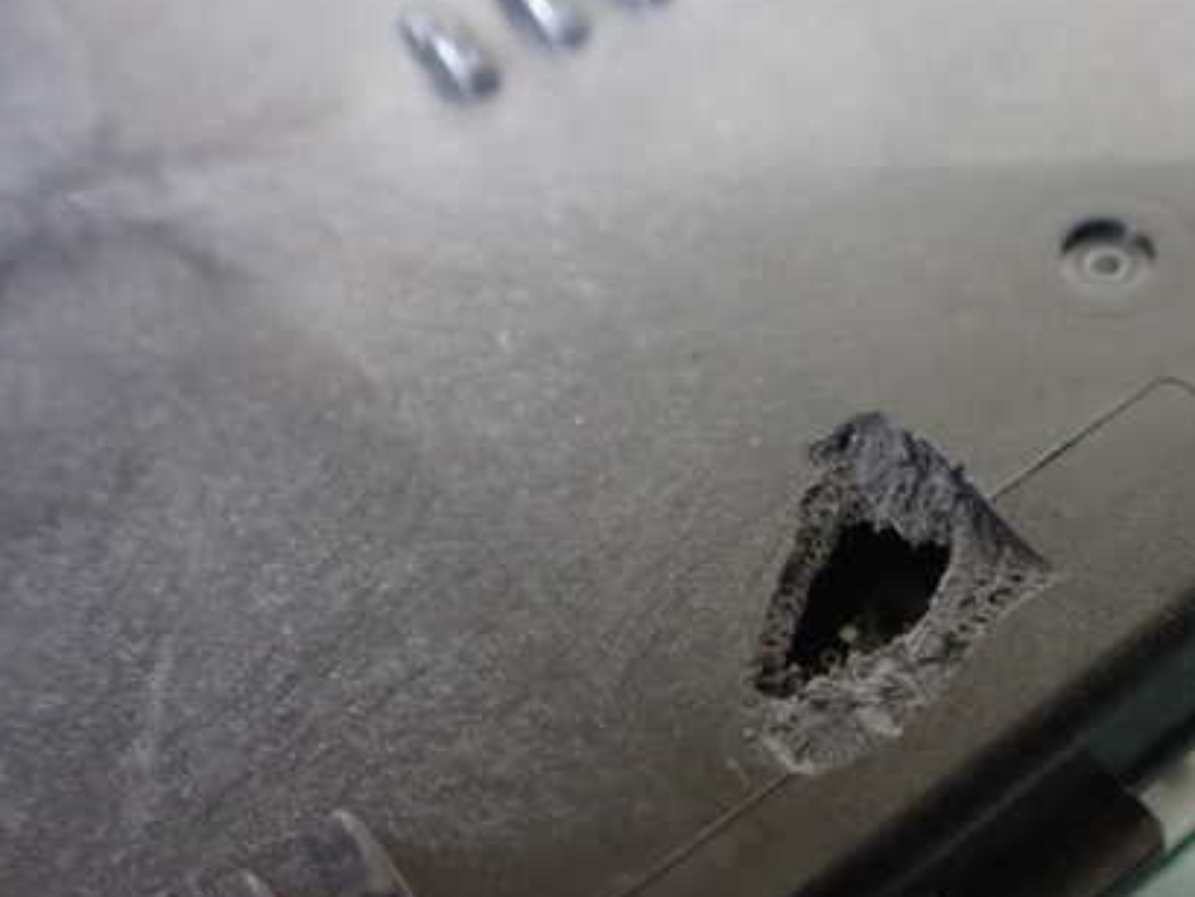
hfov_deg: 42.1
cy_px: 567
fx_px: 1519
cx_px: 844
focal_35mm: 44
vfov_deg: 32.7
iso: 1250
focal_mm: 5.4
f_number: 2.3
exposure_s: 1/30
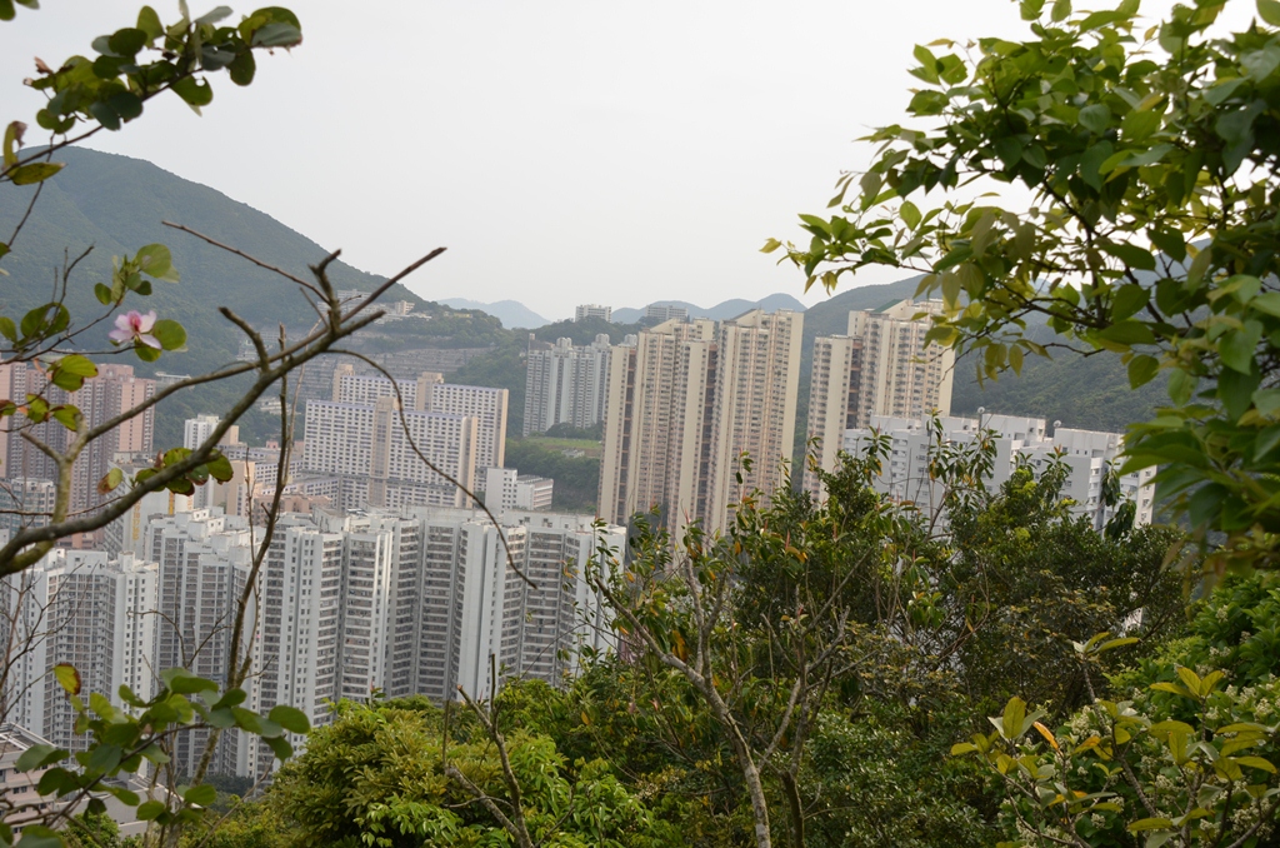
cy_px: 424
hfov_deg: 41.2
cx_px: 640
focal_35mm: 48
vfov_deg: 27.9
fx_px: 1703
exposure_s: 1/250
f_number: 8
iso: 180
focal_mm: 32
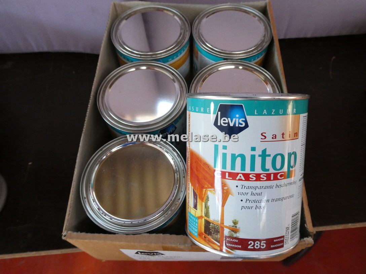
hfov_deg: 63.4
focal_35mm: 28
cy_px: 137
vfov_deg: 49.7
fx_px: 296
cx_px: 183
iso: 500
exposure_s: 1/80
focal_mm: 5
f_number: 3.5
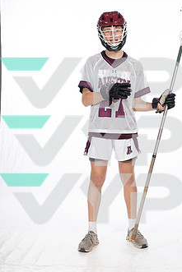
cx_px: 123
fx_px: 515
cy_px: 141
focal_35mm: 68
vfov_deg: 29.6
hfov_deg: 20.0
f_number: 7.1
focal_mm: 50
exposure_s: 1/250
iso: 640
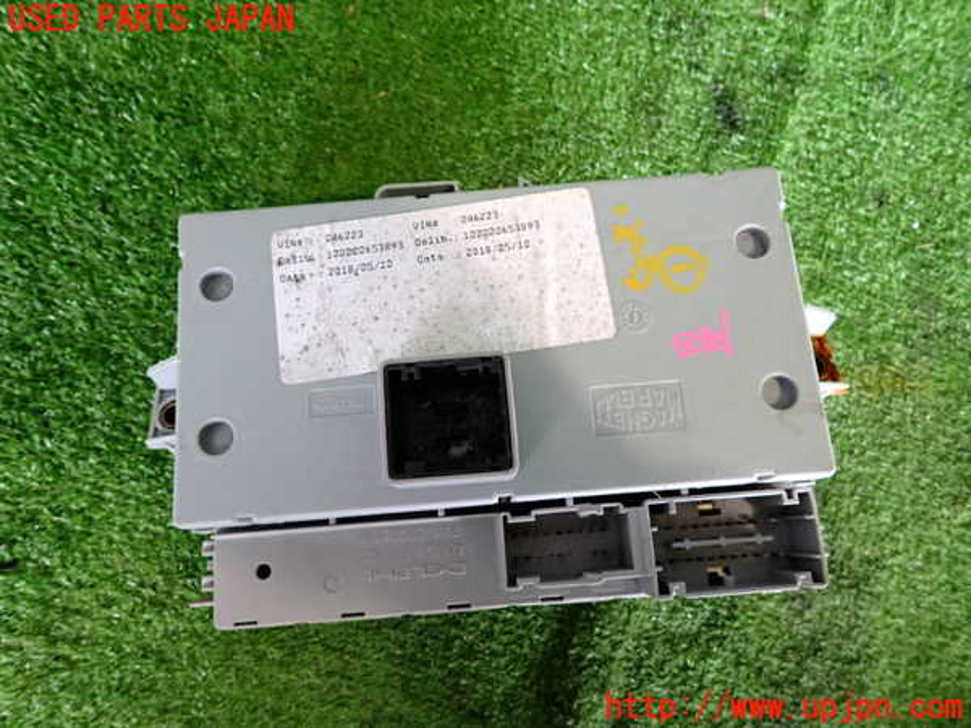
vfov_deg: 54.9
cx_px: 486
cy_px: 364
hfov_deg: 69.4
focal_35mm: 25
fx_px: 701
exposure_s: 1/30
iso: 250
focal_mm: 4.5
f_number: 2
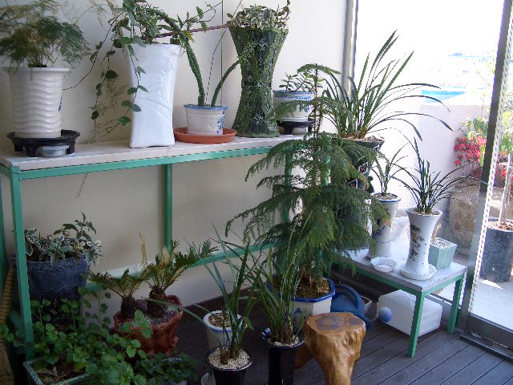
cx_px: 256
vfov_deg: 40.7
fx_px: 519
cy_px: 192
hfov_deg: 52.6
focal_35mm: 35
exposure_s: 1/80
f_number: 2.6
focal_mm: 5.8
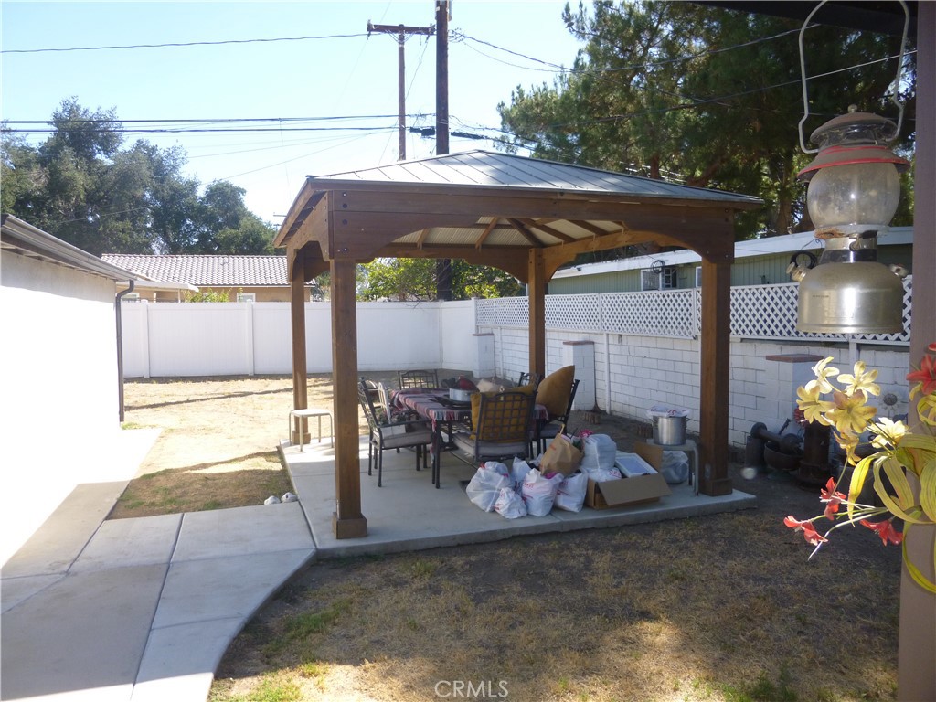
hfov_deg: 69.4
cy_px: 351
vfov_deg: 54.9
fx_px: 676
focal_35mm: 25
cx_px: 468
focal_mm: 4.5
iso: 100
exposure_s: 1/320
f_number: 3.1
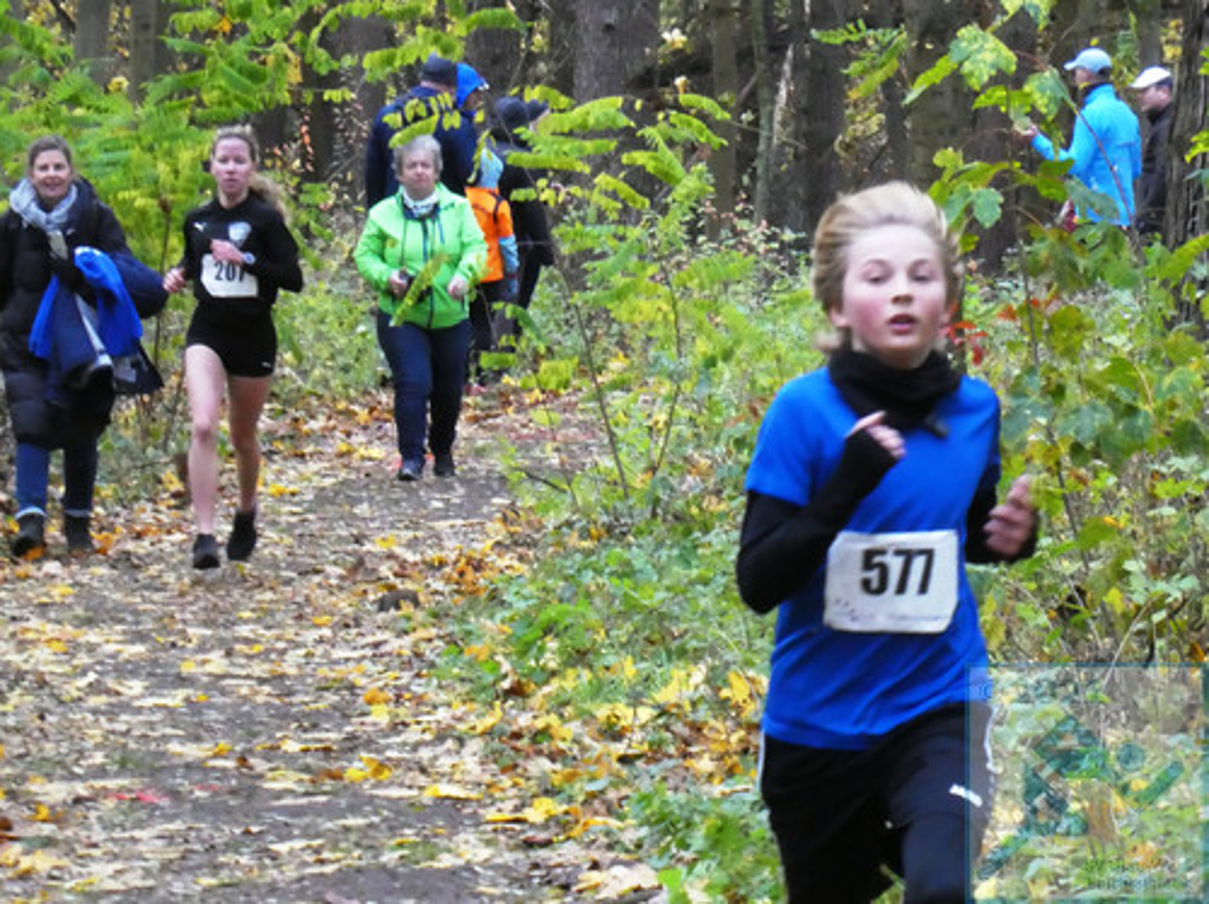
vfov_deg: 4.9
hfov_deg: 6.6
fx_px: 10468
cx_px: 604
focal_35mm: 300
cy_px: 452
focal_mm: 53.8
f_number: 5.8
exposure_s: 1/100
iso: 1250
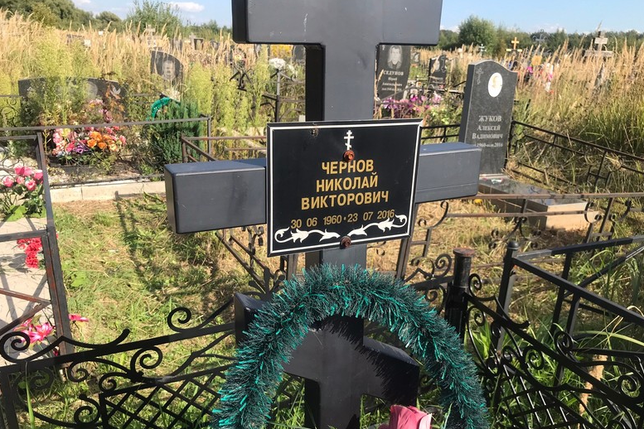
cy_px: 241
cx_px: 328
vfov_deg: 43.5
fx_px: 537
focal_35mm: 30
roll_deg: -1.6
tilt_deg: -21.0
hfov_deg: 61.9
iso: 20
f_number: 1.8
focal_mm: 3.99
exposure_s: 1/1350
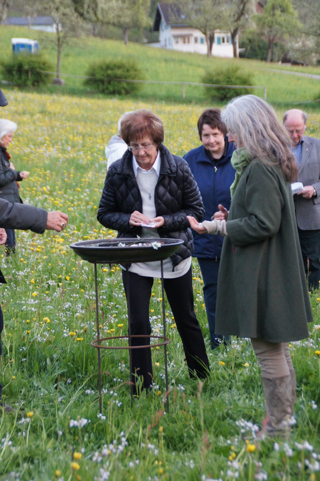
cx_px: 160
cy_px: 240
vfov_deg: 18.2
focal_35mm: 112
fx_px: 1503
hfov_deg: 12.2
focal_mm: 75
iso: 1600
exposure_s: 1/100
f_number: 5.6
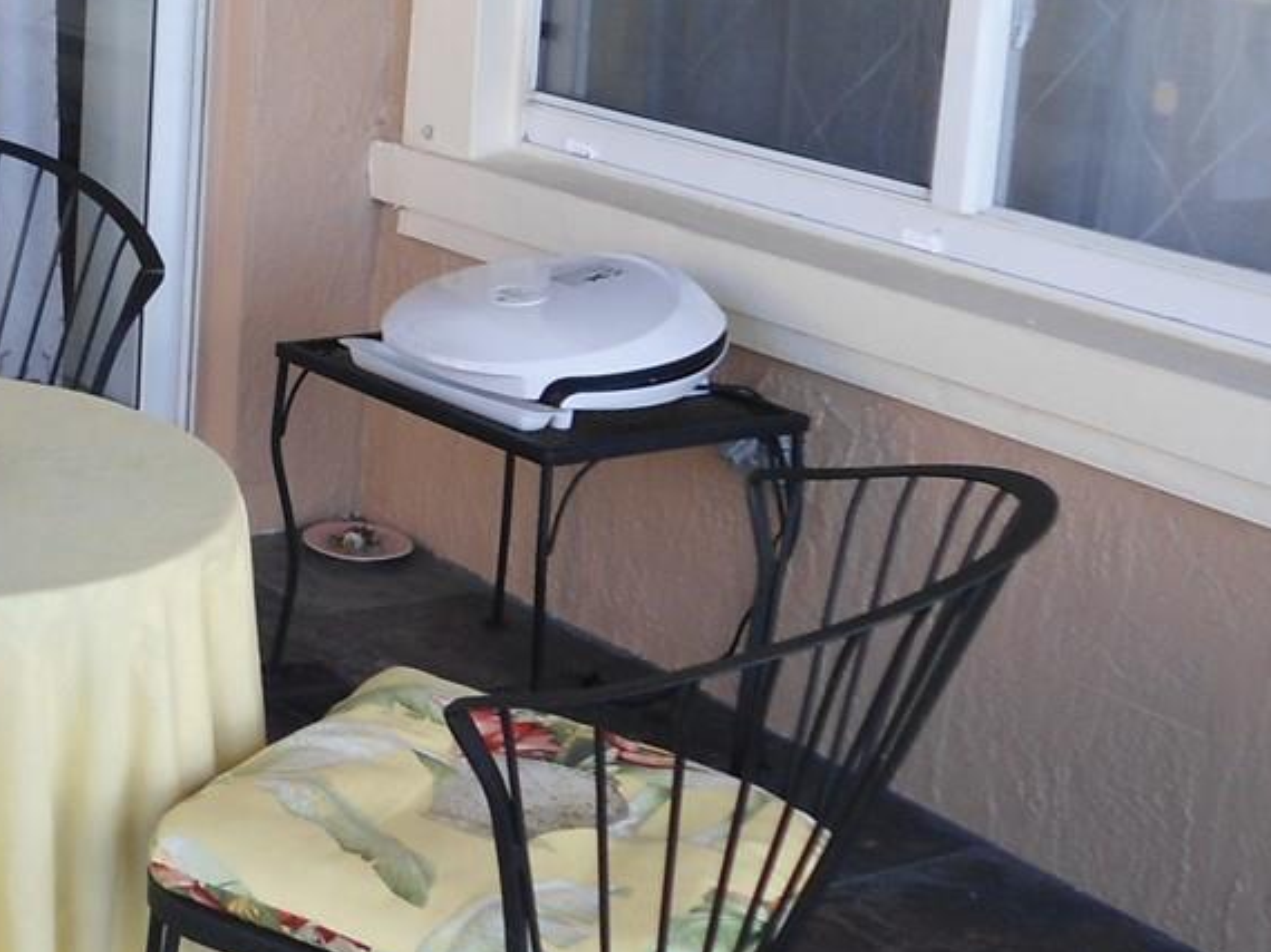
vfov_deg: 20.1
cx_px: -210
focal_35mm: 73
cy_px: 285
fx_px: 2679
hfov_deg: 24.5
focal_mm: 4.7
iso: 80
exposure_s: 1/30
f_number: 2.8
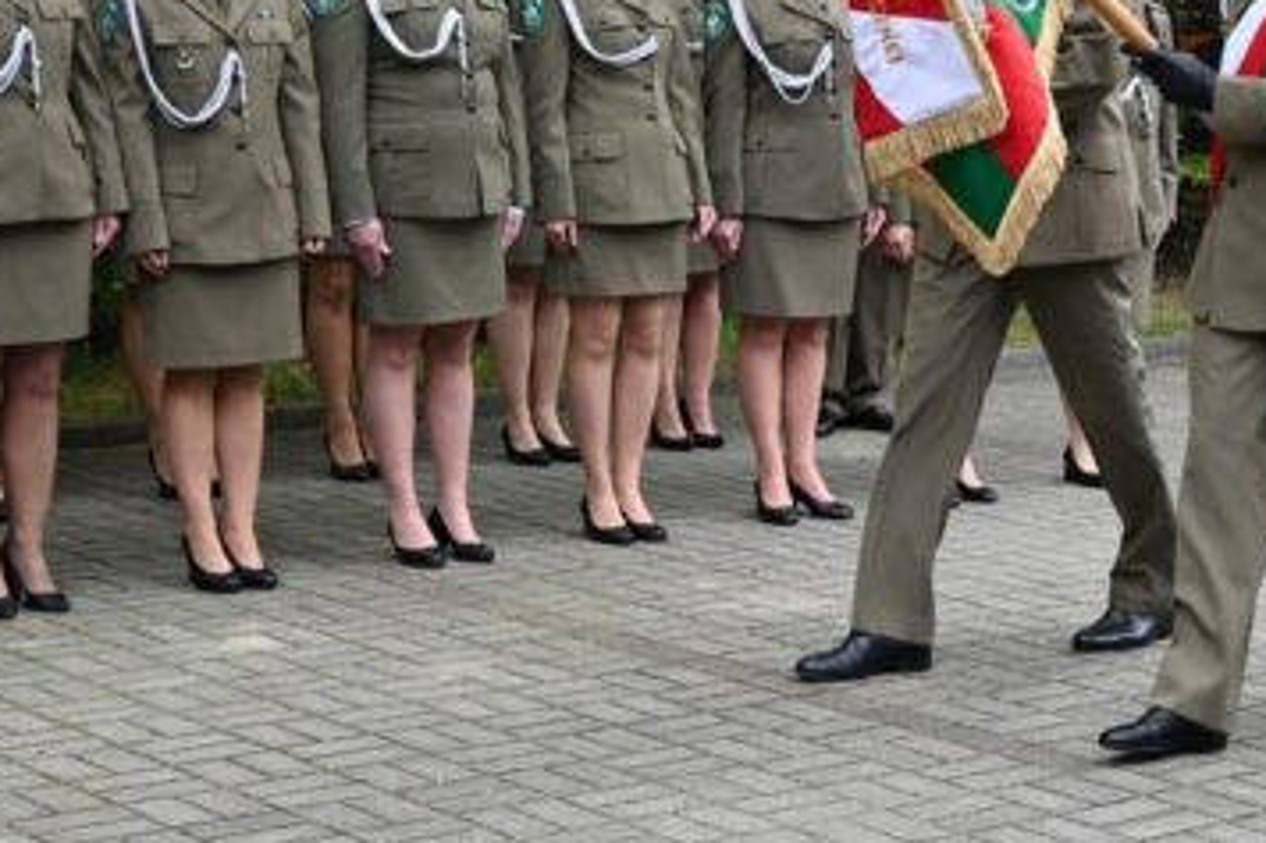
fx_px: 3409
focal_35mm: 97
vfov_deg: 14.1
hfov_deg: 20.8
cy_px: 438
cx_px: 974
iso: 320
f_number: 6.3
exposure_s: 1/250
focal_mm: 50
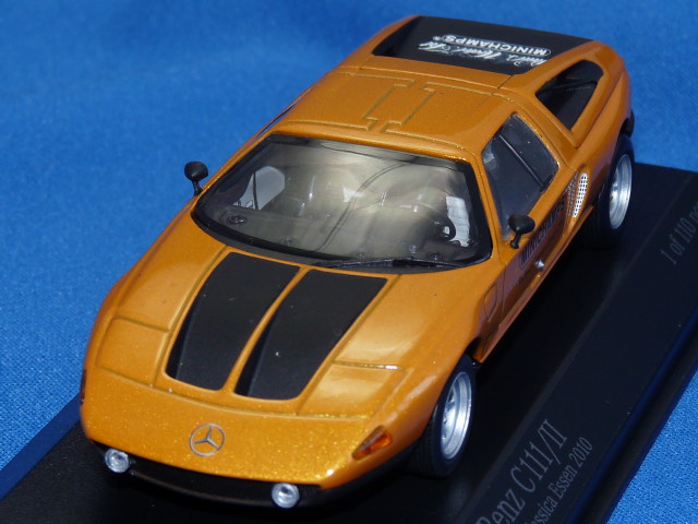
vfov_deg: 11.1
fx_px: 2702
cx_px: 349
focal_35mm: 134
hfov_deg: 14.7
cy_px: 262
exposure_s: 1/40
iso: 100
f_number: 4
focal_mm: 13.3
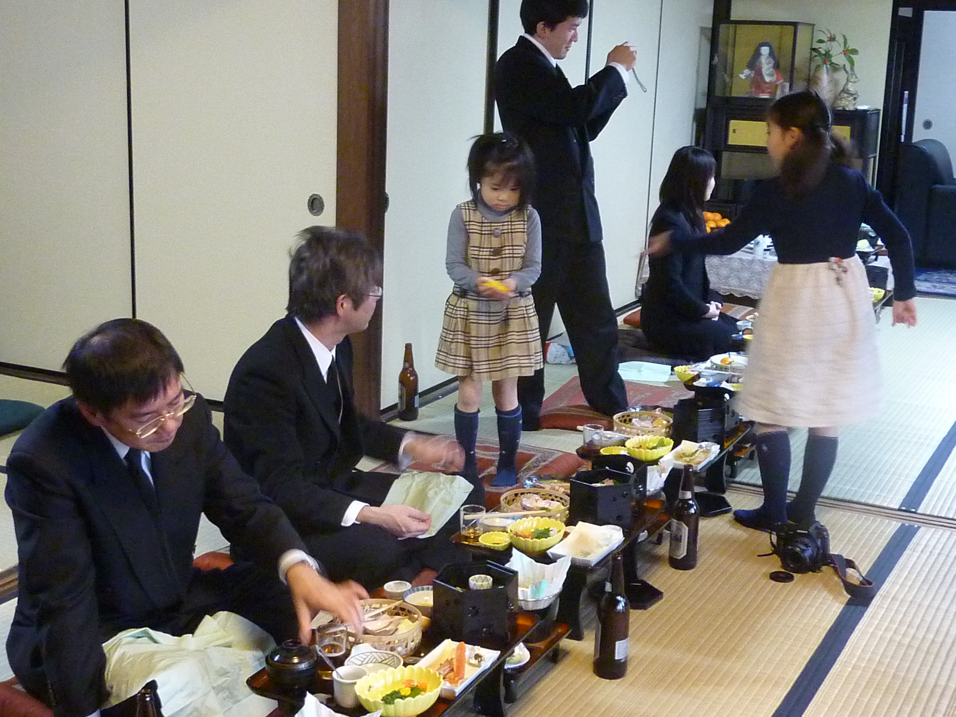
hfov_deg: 39.7
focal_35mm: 48
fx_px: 1326
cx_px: 478
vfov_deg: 30.3
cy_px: 358
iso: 400
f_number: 3.3
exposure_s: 1/15
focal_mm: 4.4
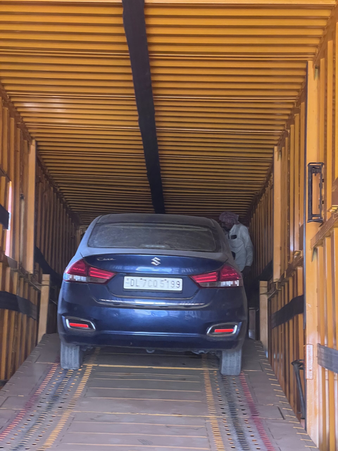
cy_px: 226
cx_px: 169
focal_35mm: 77
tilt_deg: +9.0
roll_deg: +2.7
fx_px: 1002
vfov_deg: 25.3
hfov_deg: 19.1
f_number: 2.8
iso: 400
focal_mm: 9
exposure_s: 1/60
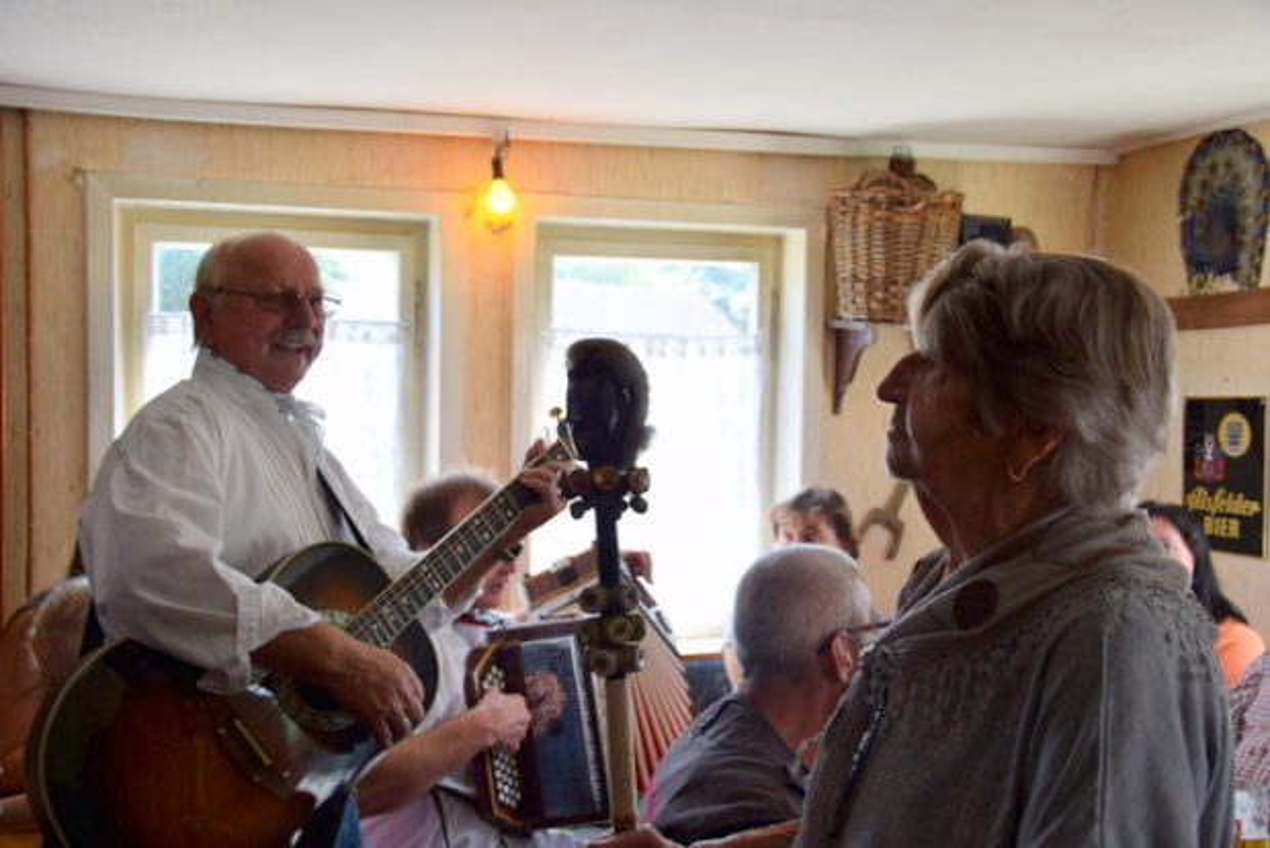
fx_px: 1376
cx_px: 635
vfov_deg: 34.2
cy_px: 424
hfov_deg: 49.5
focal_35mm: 39
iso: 100
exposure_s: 1/50
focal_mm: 26
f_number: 4
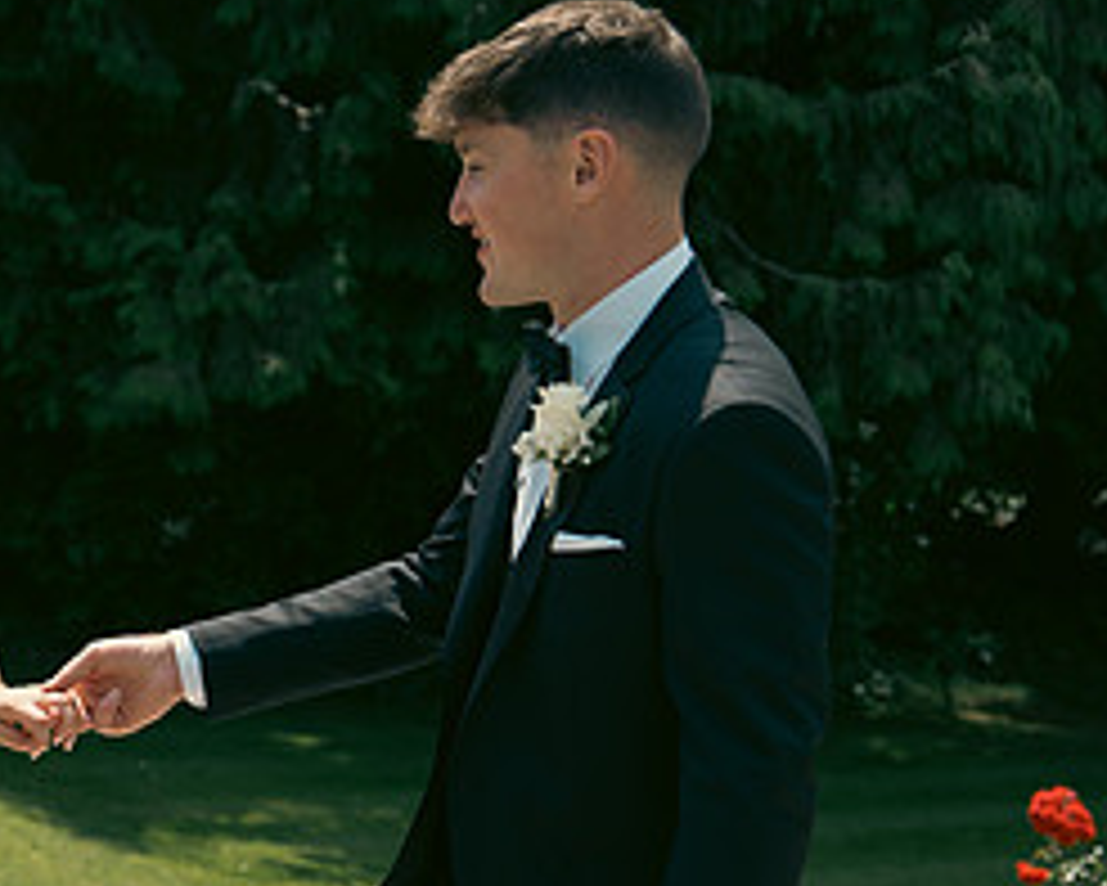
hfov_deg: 21.6
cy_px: 726
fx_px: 2753
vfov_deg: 18.1
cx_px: -104
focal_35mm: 84
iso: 160
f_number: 3.5
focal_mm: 38
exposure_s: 1/1250
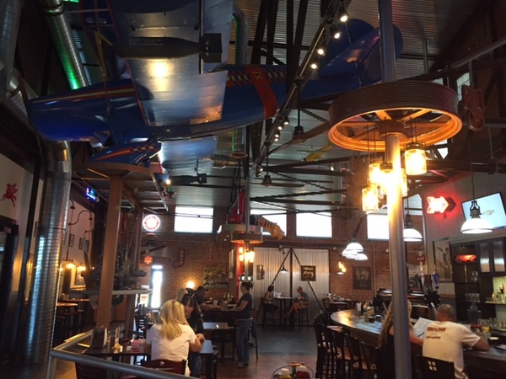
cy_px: 190
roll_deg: -0.9
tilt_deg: +10.1
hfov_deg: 61.7
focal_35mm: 29
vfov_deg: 48.2
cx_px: 253
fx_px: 424
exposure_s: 1/30
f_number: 2.2
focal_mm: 4.15
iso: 160
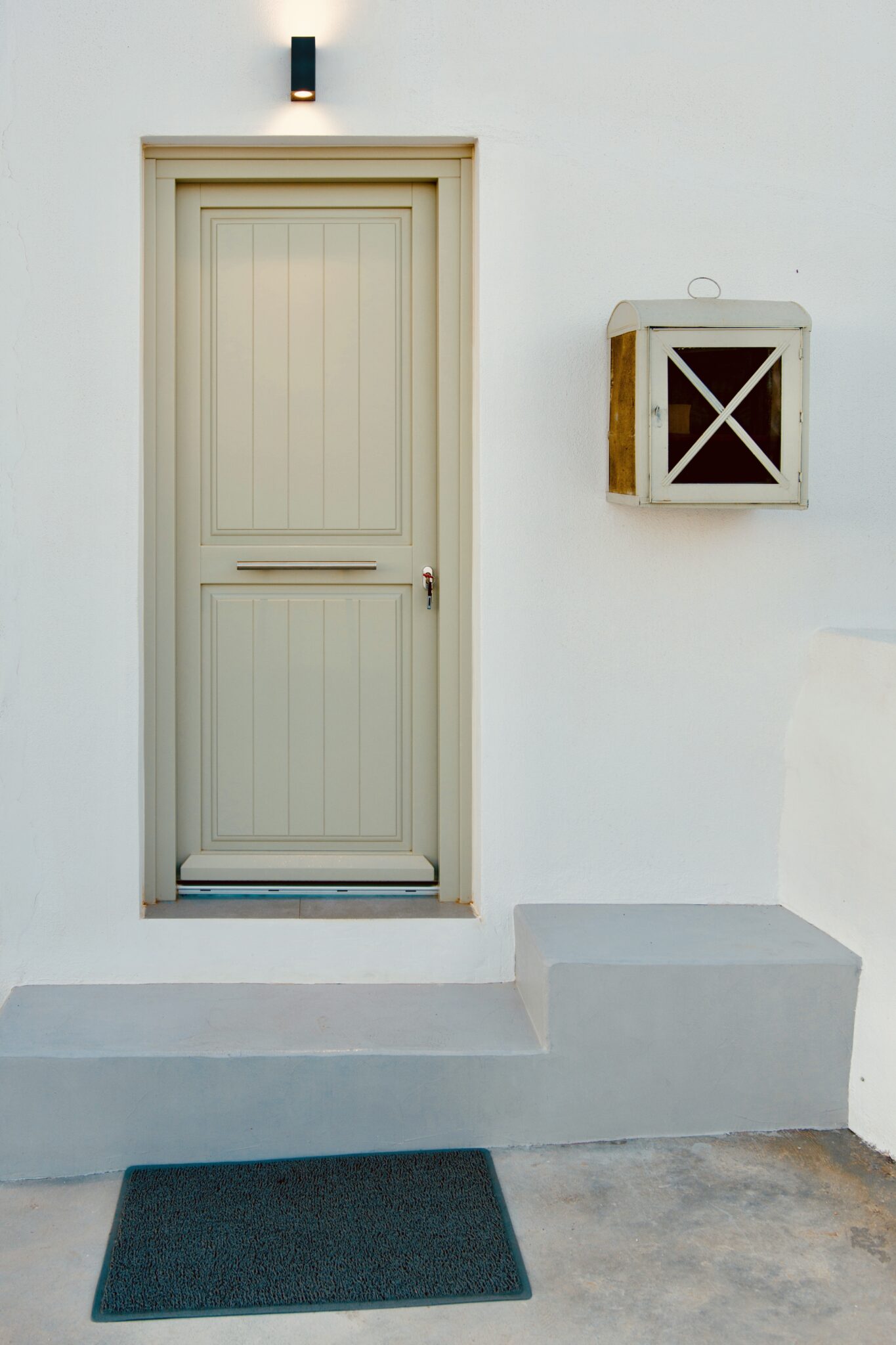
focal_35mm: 34
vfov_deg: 55.1
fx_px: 1288
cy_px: 672
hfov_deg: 38.4
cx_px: 448
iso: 100
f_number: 3.2
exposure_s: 1/100
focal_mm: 23
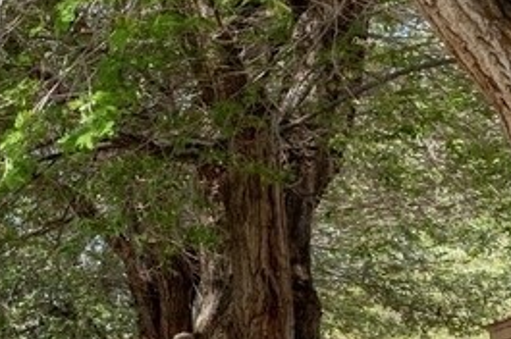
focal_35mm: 121
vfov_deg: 11.0
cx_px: -486
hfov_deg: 14.3
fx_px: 1715
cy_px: 462
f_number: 8
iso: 200
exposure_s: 1/800
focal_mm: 20
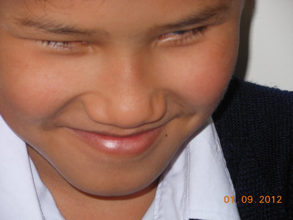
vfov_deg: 7.6
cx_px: 146
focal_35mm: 196
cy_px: 110
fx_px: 1659
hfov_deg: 10.1
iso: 200
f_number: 5.6
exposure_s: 1/60
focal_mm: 35
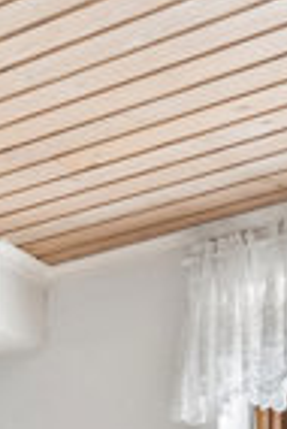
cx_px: -471
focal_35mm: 122
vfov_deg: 14.8
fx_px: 1458
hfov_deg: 9.6
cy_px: 745
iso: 200
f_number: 8
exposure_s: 1/6
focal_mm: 14.5
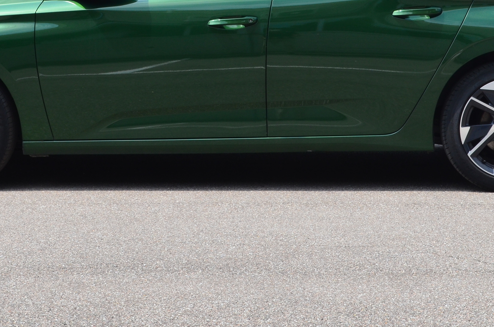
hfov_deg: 18.8
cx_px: 247
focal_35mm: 109
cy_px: 29
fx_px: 1493
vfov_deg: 12.4
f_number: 10
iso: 320
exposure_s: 1/250
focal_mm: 34
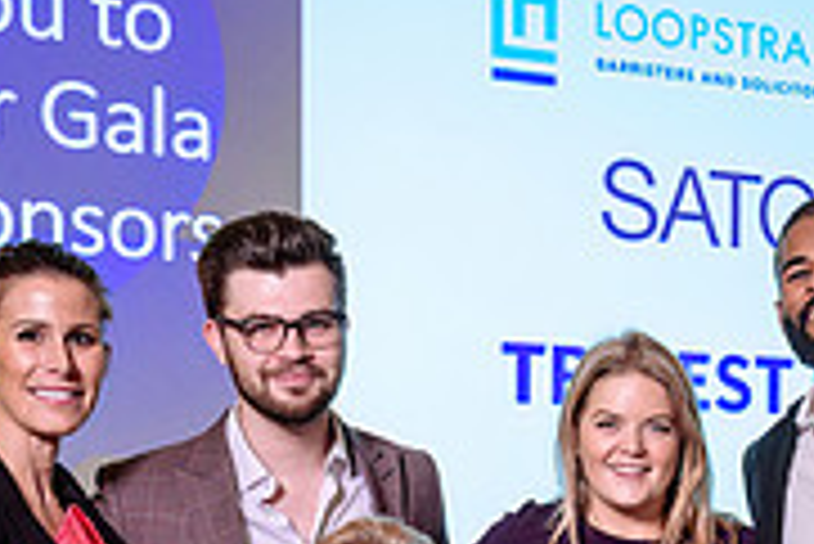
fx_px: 1991
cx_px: 712
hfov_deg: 22.6
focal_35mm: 88
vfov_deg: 15.0
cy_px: 651
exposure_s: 1/50
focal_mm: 25.5
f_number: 4
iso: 1000
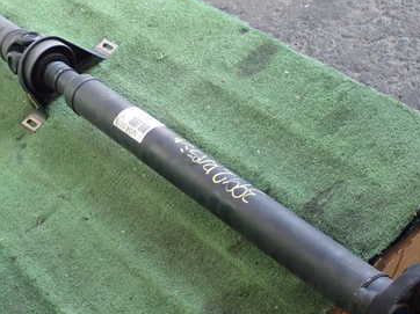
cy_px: 158
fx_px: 946
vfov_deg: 18.9
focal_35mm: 78
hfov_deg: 25.0
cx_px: 161
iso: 640
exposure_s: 1/125
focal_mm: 8.4
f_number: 3.1
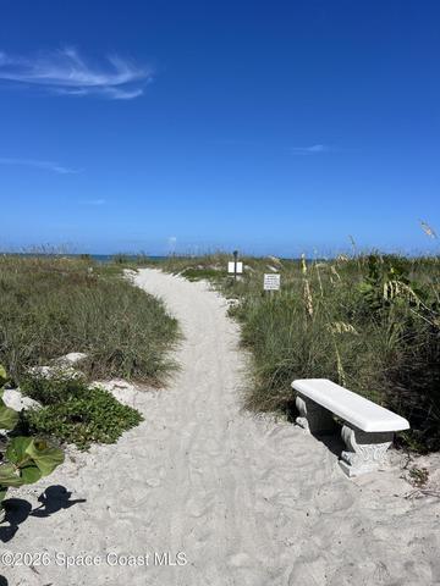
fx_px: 441
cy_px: 293
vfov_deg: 67.3
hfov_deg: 53.1
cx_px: 220
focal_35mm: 26
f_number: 1.5
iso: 50
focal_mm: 5.7
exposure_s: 1/7463
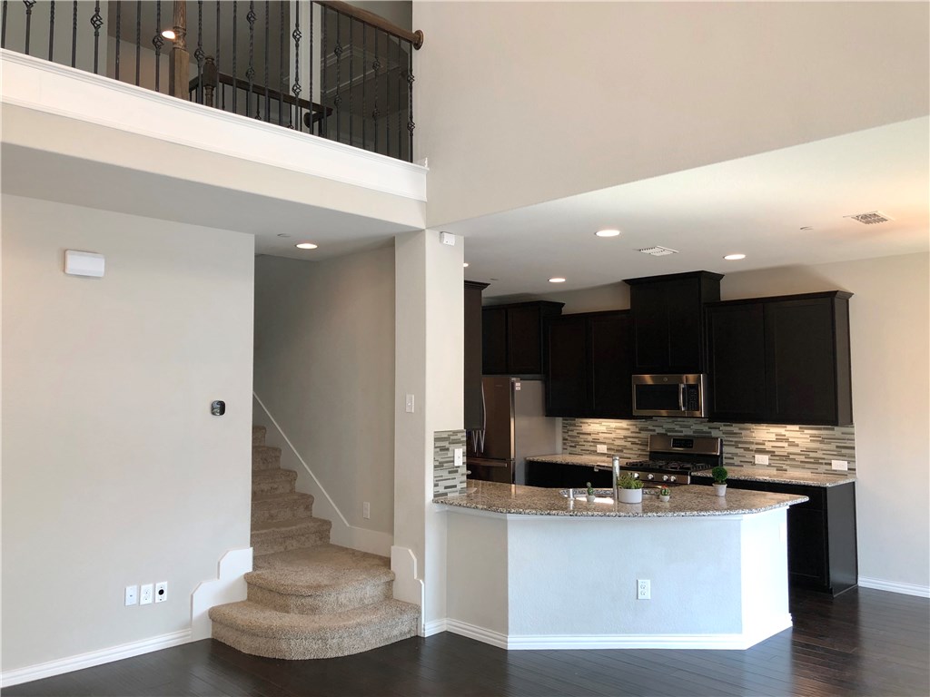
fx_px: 752
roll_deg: +0.4
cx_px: 465
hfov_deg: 63.4
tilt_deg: +3.3
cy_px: 348
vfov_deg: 49.7
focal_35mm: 28
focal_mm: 4
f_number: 1.8
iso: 25
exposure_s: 1/30
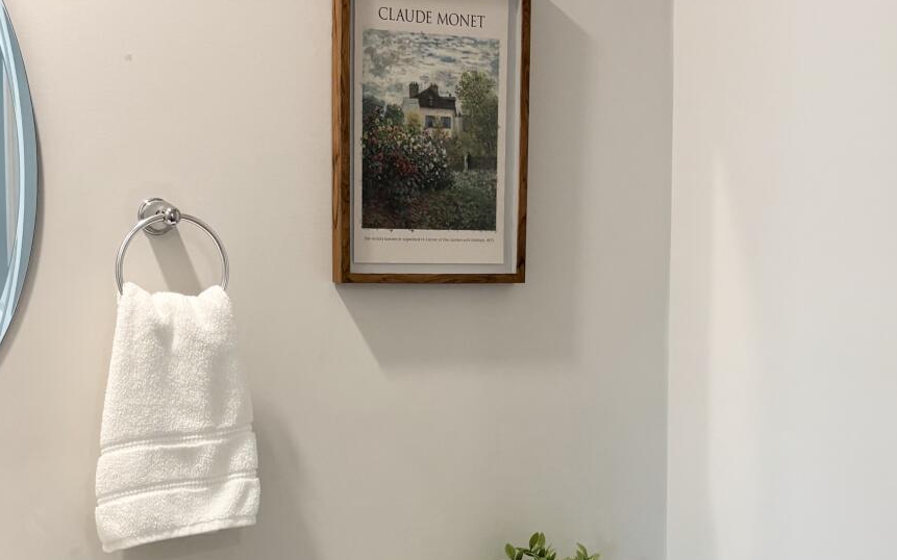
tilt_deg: -6.7
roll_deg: -0.1
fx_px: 1564
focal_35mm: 64
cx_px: 444
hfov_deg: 32.0
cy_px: 448
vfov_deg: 20.1
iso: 125
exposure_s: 1/120
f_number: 1.6
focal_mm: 5.96
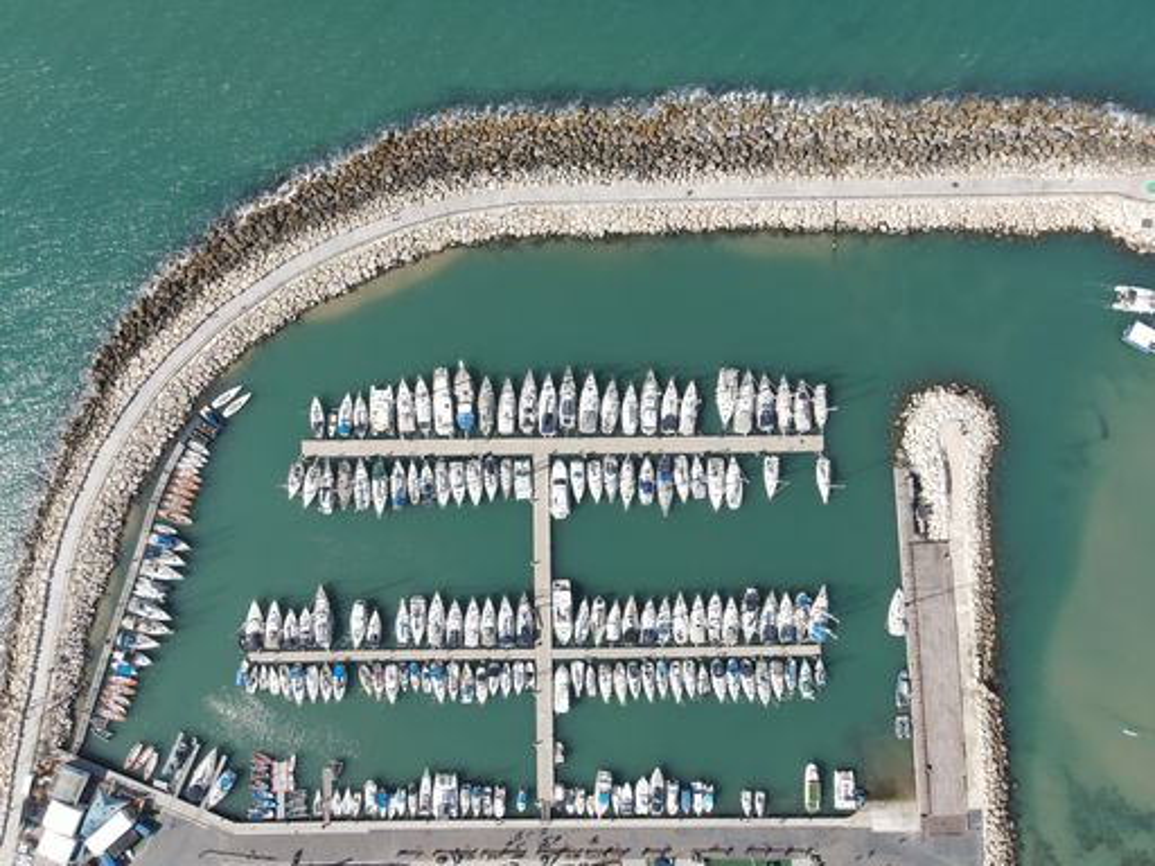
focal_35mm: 24
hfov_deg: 71.6
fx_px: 801
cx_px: 578
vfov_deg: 56.8
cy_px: 433
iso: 100
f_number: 2.8
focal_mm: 4.5
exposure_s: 1/640
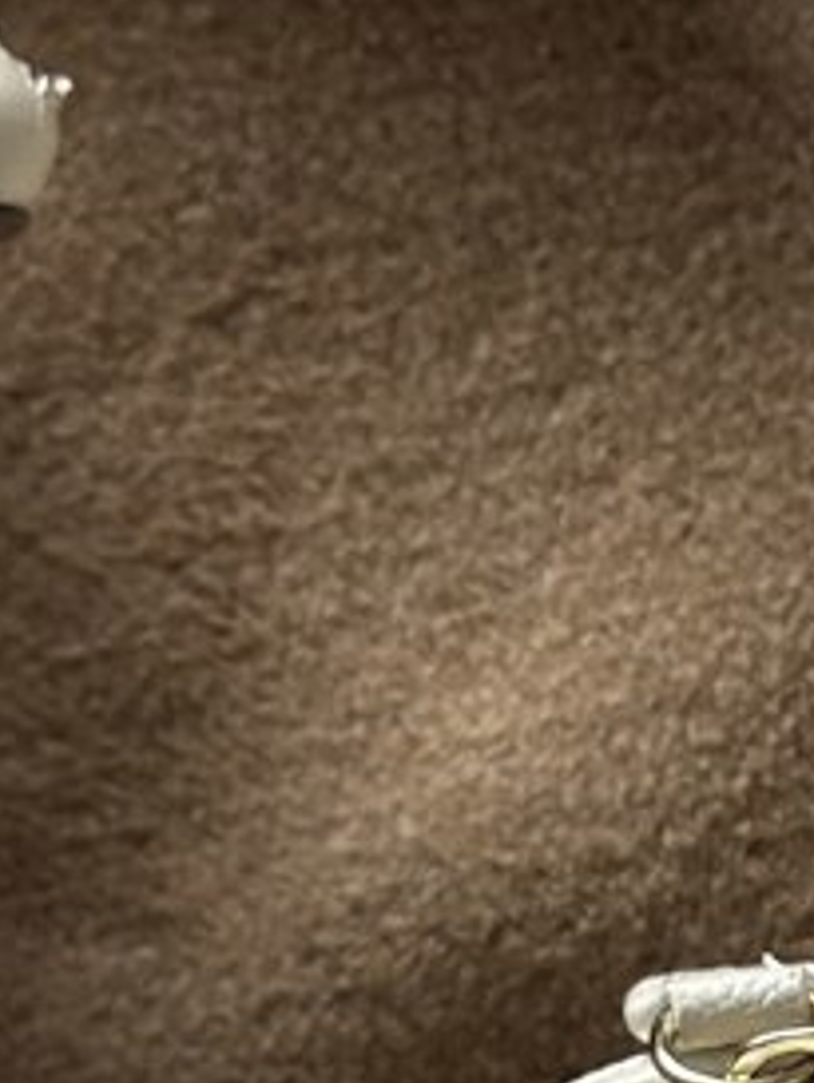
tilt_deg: -70.9
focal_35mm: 256
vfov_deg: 7.7
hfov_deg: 5.6
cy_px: 1254
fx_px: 8020
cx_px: 1819
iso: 80
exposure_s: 1/121
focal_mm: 6.76
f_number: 1.78
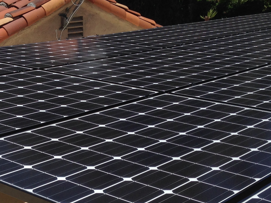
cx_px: 49
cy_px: 167
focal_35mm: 74
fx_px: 579
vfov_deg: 19.7
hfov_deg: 25.8
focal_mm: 4.12
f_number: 2.4
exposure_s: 1/2857
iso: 50
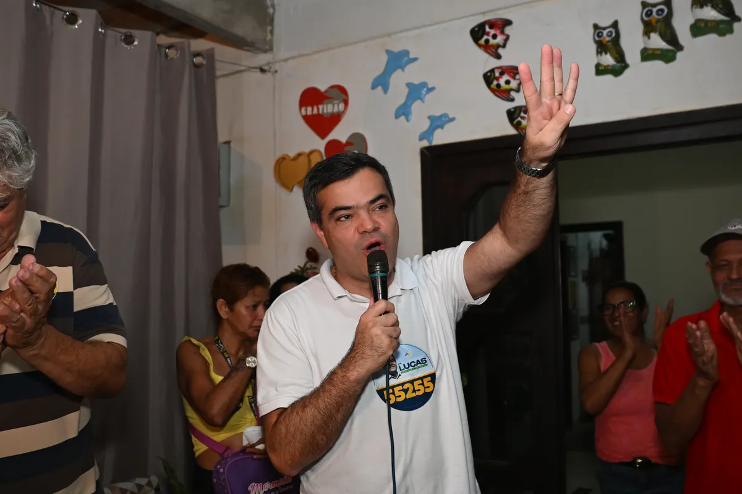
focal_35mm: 30
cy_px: 247
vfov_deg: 43.6
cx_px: 371
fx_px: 618
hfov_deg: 61.9
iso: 800
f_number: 2.8
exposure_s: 1/200
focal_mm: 20
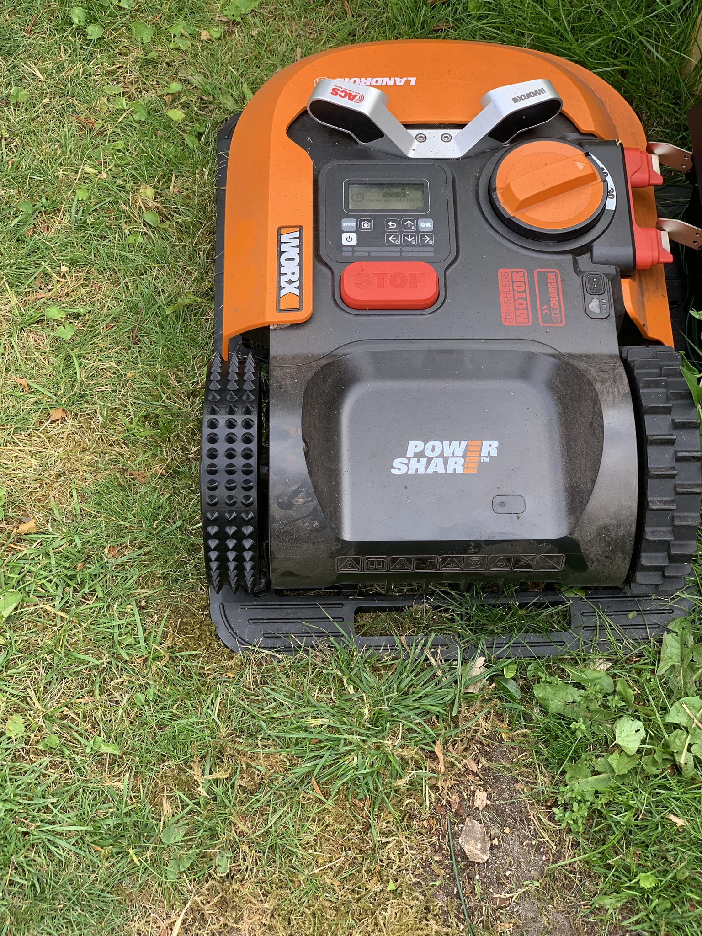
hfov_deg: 28.0
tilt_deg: -64.2
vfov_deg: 36.8
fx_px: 1406
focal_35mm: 52
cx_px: 351
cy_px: 468
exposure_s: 1/122
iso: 32
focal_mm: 6
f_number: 2.4
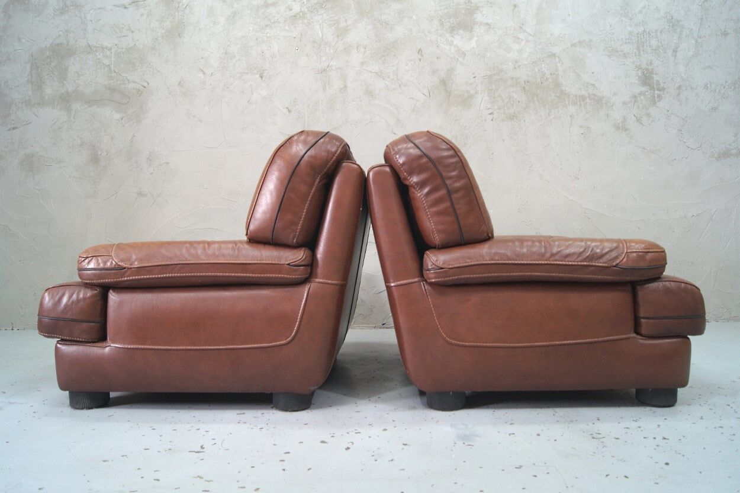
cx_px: 370
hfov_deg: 67.4
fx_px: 555
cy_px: 246
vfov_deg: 47.9
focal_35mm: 27
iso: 400
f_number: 8
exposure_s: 1/10
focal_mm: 18
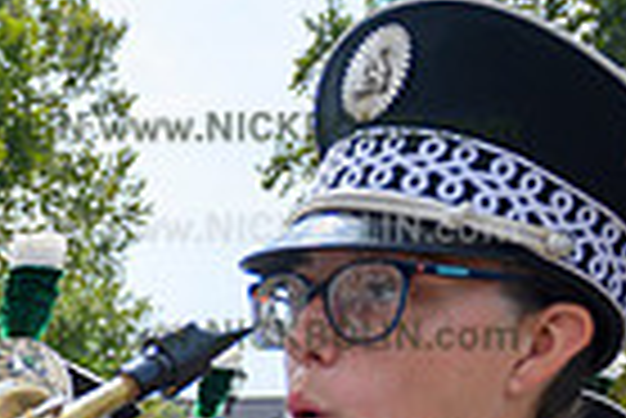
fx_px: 1775
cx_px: -536
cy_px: 854
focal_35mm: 102
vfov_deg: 11.9
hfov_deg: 16.4
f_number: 4
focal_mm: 24.5
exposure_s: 1/800
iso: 100
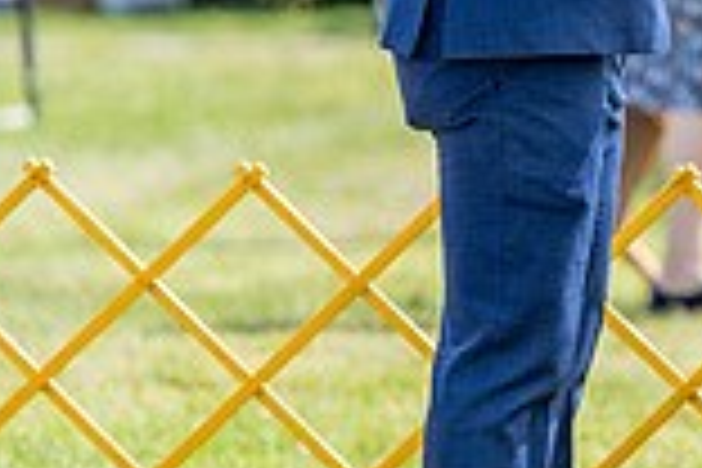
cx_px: 1098
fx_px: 13512
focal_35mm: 693
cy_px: -47
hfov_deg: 3.0
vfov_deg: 2.0
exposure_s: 1/1000
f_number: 3.5
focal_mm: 186
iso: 200
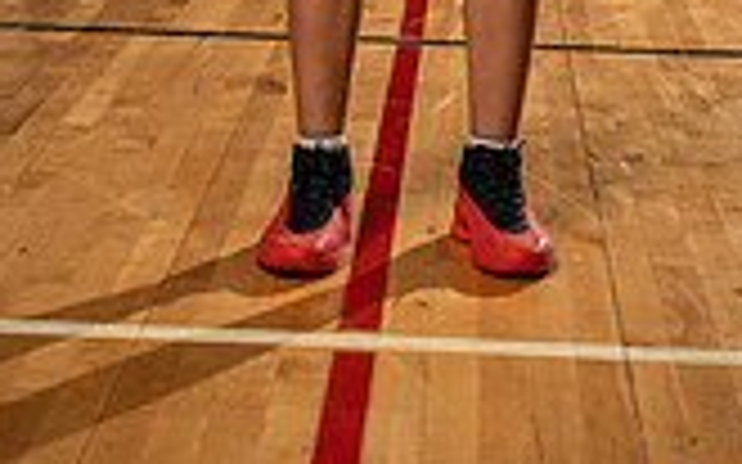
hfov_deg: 17.1
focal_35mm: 122
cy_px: -496
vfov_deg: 9.9
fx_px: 2466
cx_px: 436
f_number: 5.6
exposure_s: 1/250
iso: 125
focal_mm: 44
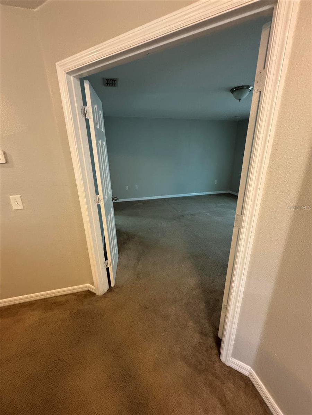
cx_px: 156
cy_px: 208
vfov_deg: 102.1
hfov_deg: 85.7
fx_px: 168
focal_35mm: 14
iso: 800
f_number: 2.2
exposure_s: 1/60
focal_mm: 2.22
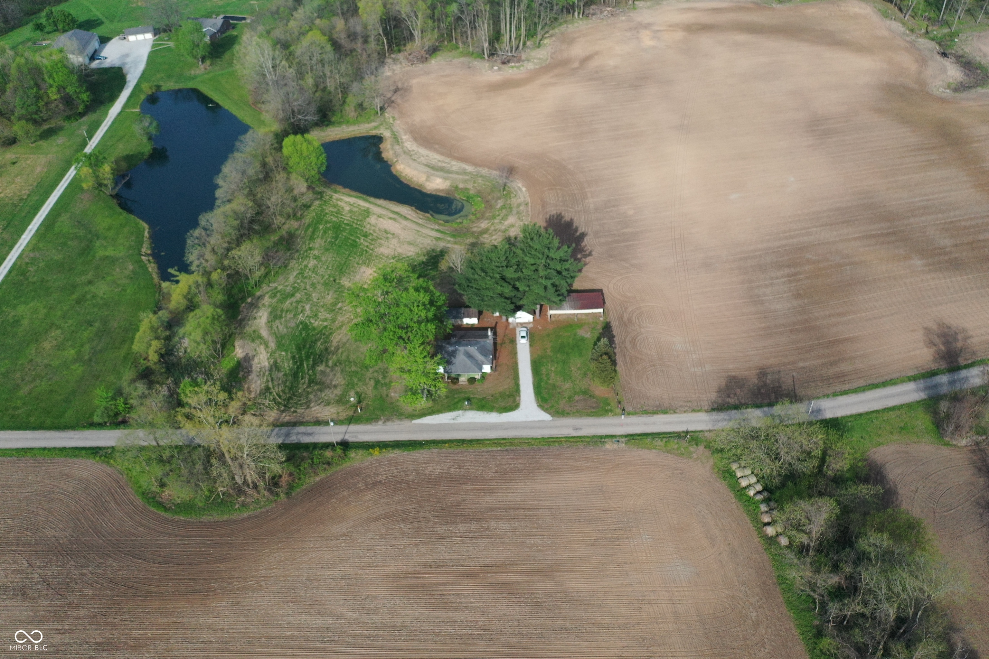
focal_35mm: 28
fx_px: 769
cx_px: 494
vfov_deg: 46.4
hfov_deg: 65.5
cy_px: 330
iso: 400
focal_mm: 10.26
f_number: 3.5
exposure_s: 1/3200
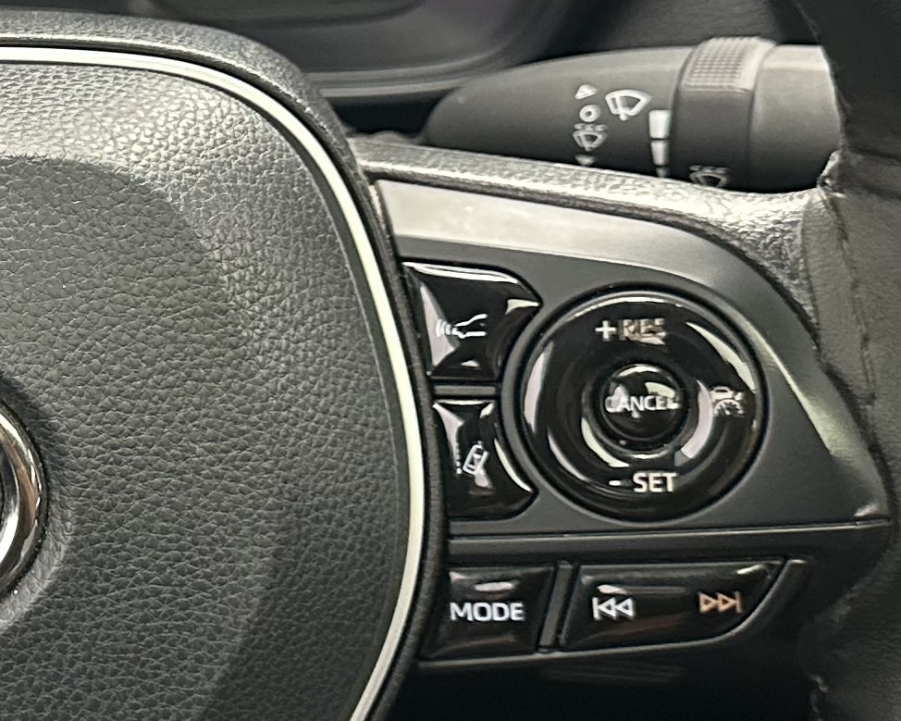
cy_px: 251
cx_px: -303
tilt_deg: -30.5
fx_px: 2586
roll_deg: +2.1
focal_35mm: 97
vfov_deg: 15.8
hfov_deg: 18.3
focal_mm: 6.86
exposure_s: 1/60
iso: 500
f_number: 1.78
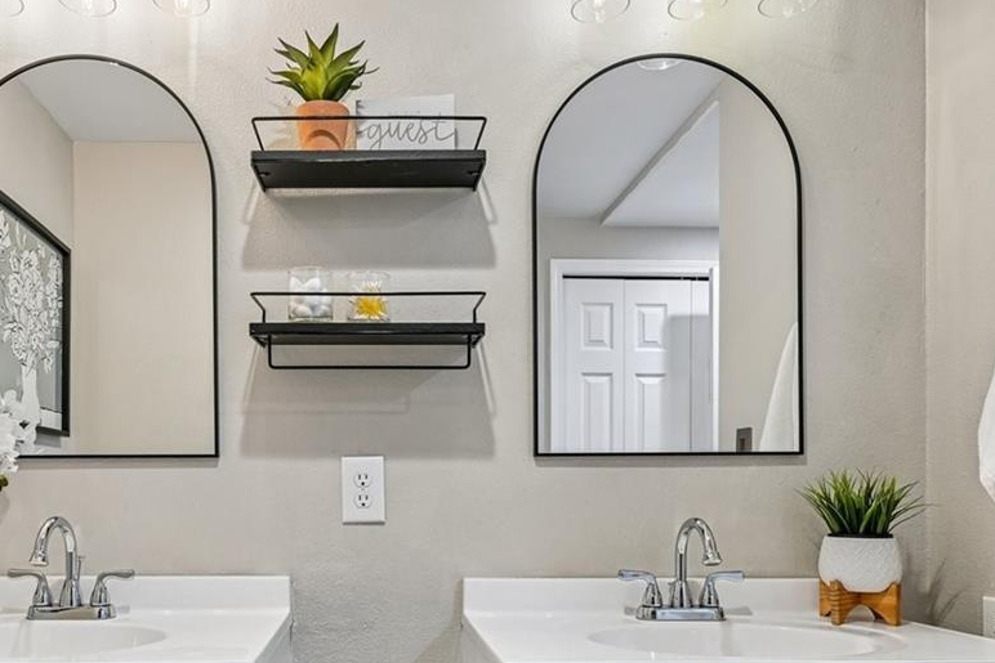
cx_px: 369
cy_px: 483
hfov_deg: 62.7
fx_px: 802
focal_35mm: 29
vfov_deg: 43.8
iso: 400
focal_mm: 14
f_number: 9
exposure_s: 1/13
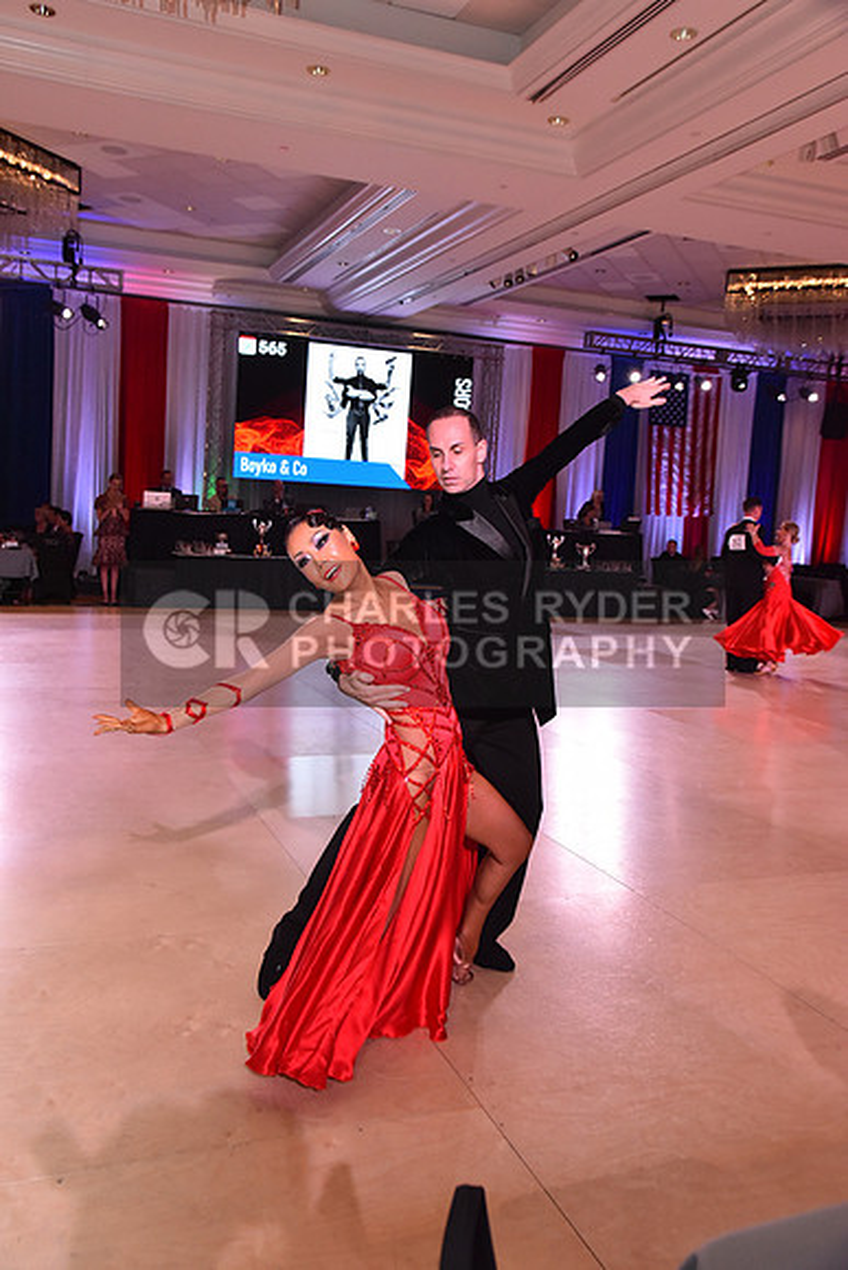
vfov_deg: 50.7
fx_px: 1342
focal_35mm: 38
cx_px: 424
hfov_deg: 35.1
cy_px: 635
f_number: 7.1
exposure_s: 1/320
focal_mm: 38
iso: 2500
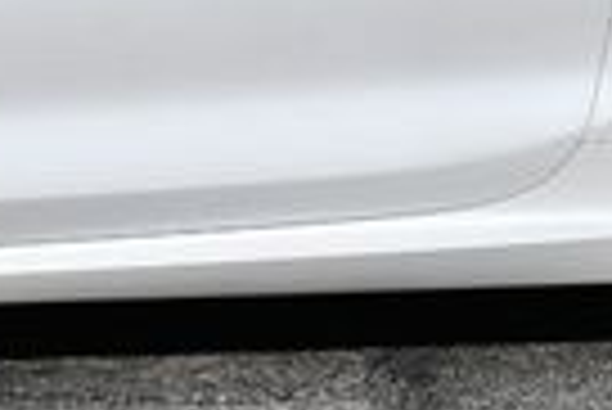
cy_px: -387
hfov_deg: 7.8
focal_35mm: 264
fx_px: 4493
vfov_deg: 5.1
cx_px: 148
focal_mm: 28
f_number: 10
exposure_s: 1/400
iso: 100
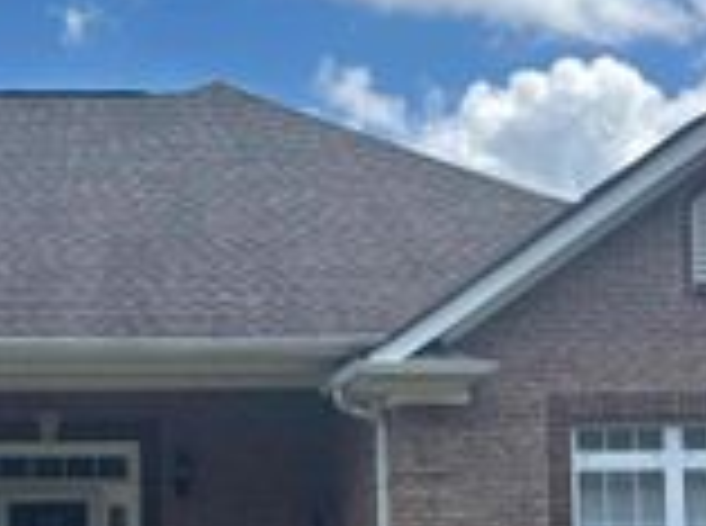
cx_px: 112
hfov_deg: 23.2
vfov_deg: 17.4
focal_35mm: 83
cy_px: 506
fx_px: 1689
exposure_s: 1/2242
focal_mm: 5.96
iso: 50
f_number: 1.6
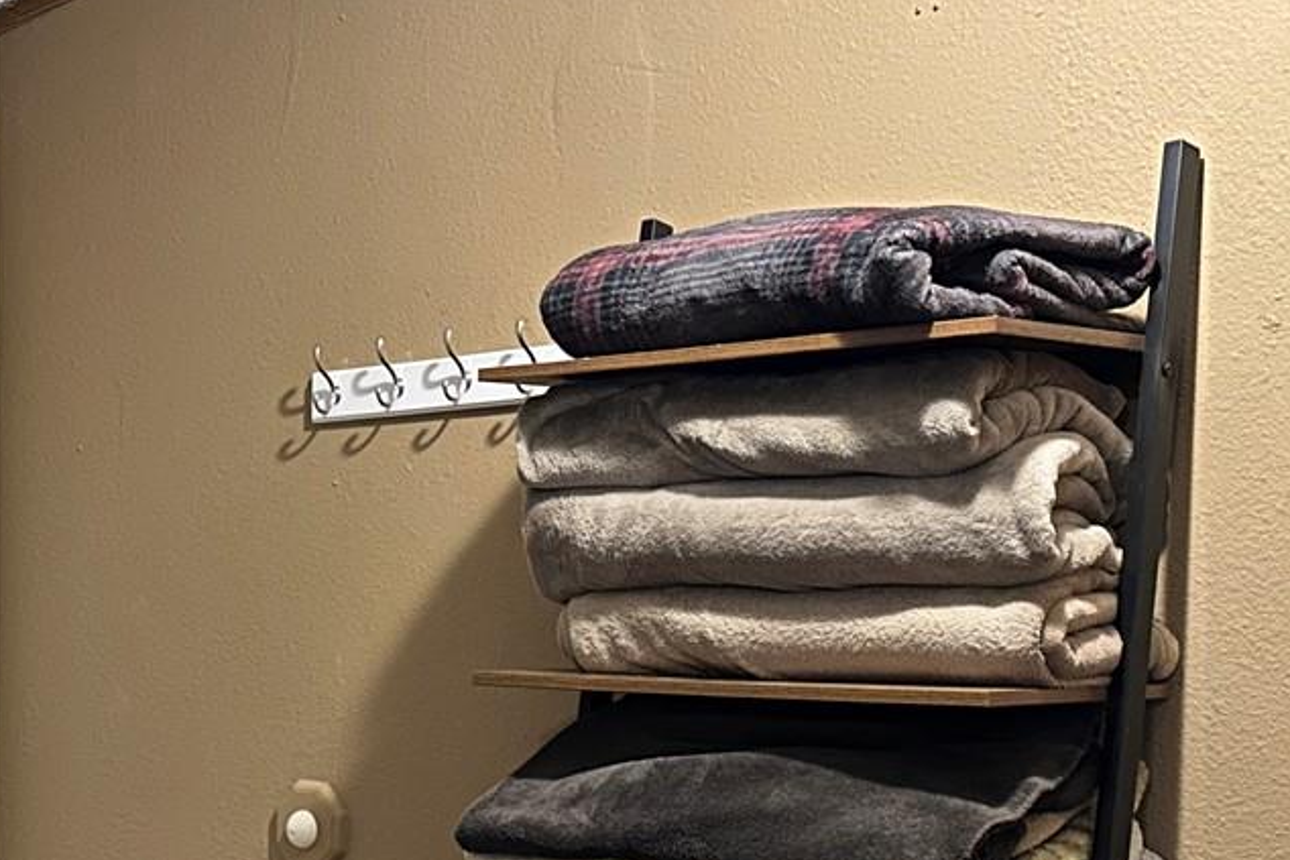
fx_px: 2258
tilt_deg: -2.8
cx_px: 39
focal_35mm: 63
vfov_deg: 21.3
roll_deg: -0.1
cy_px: 712
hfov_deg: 30.0
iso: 800
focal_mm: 6.86
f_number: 1.78
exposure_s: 1/40
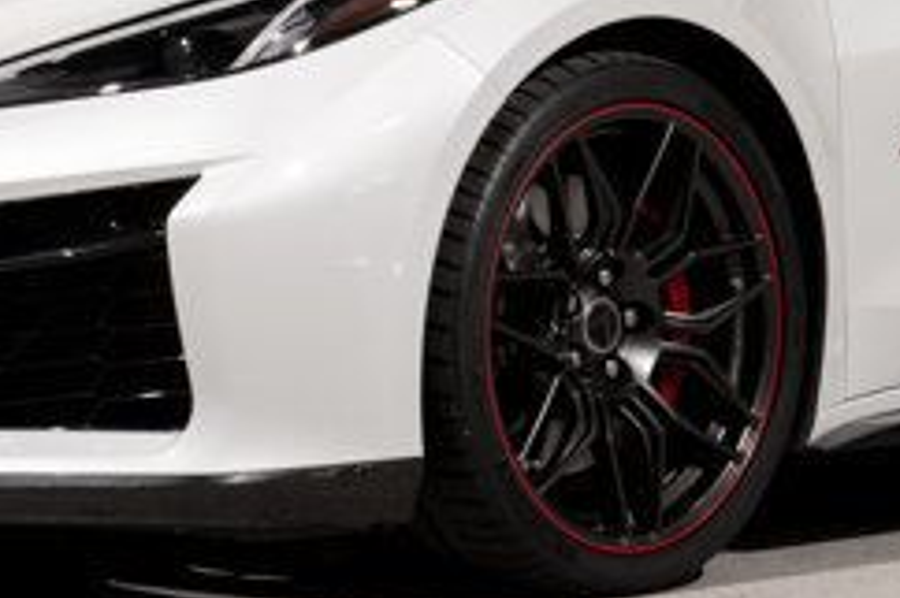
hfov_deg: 8.7
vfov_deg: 5.8
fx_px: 5921
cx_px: 591
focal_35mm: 237
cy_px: -80
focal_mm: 56
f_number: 9
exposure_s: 1/50
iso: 160
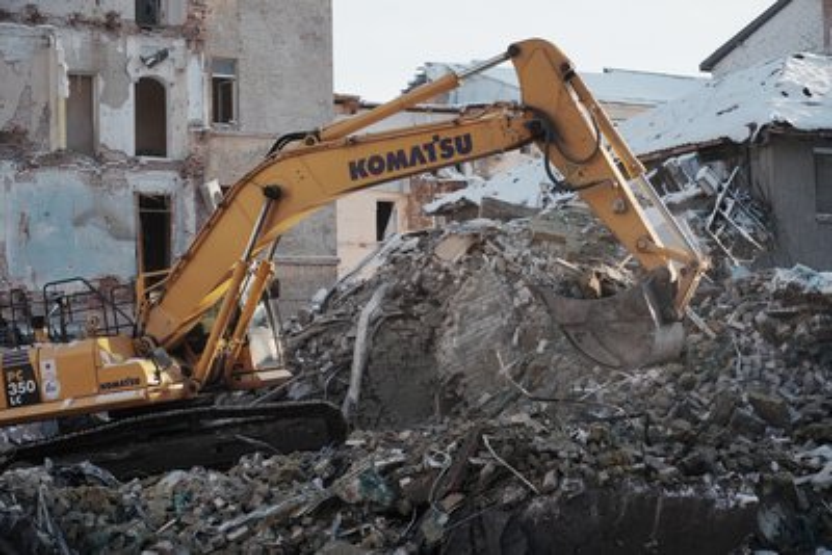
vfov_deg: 18.2
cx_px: 416
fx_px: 1734
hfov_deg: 27.0
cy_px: 278
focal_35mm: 75
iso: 100
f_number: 5
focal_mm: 75
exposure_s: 1/323
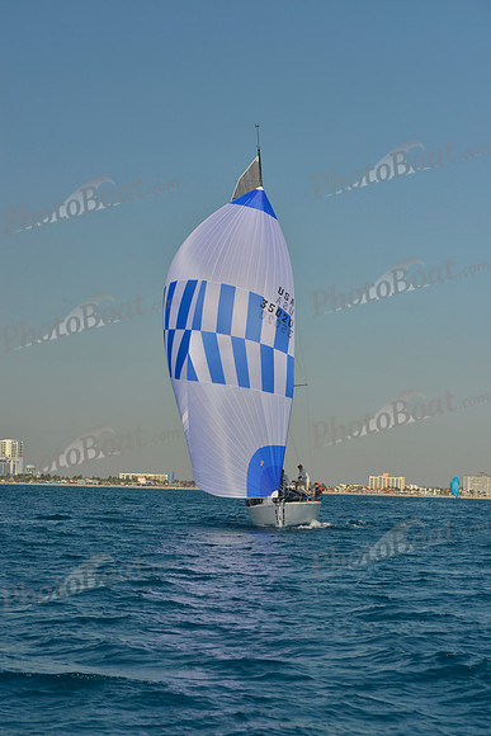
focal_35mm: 86
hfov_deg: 15.9
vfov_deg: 23.6
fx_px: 1758
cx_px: 246
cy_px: 368
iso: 200
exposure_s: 1/640
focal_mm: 86
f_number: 8
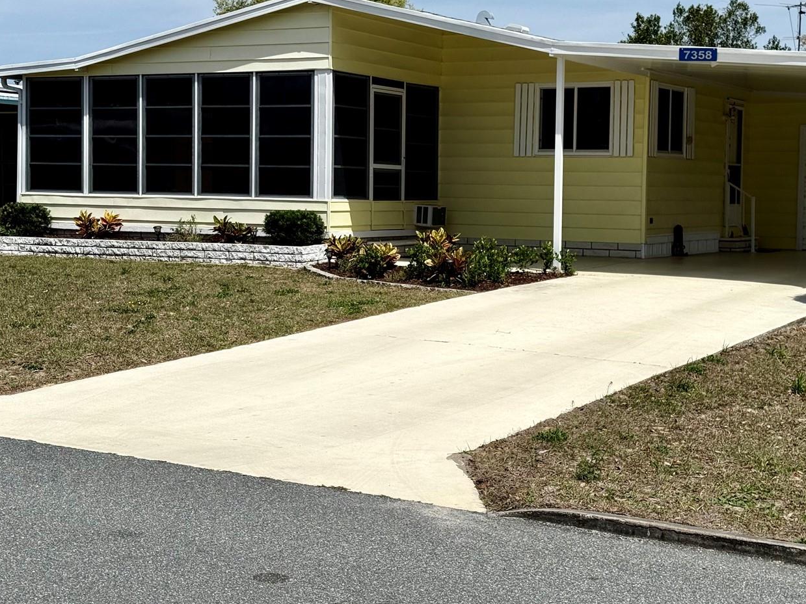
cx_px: 431
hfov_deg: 31.2
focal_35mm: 62
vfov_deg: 23.6
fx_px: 1443
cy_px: 243
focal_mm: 6.76
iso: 64
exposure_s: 1/8772
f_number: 1.78
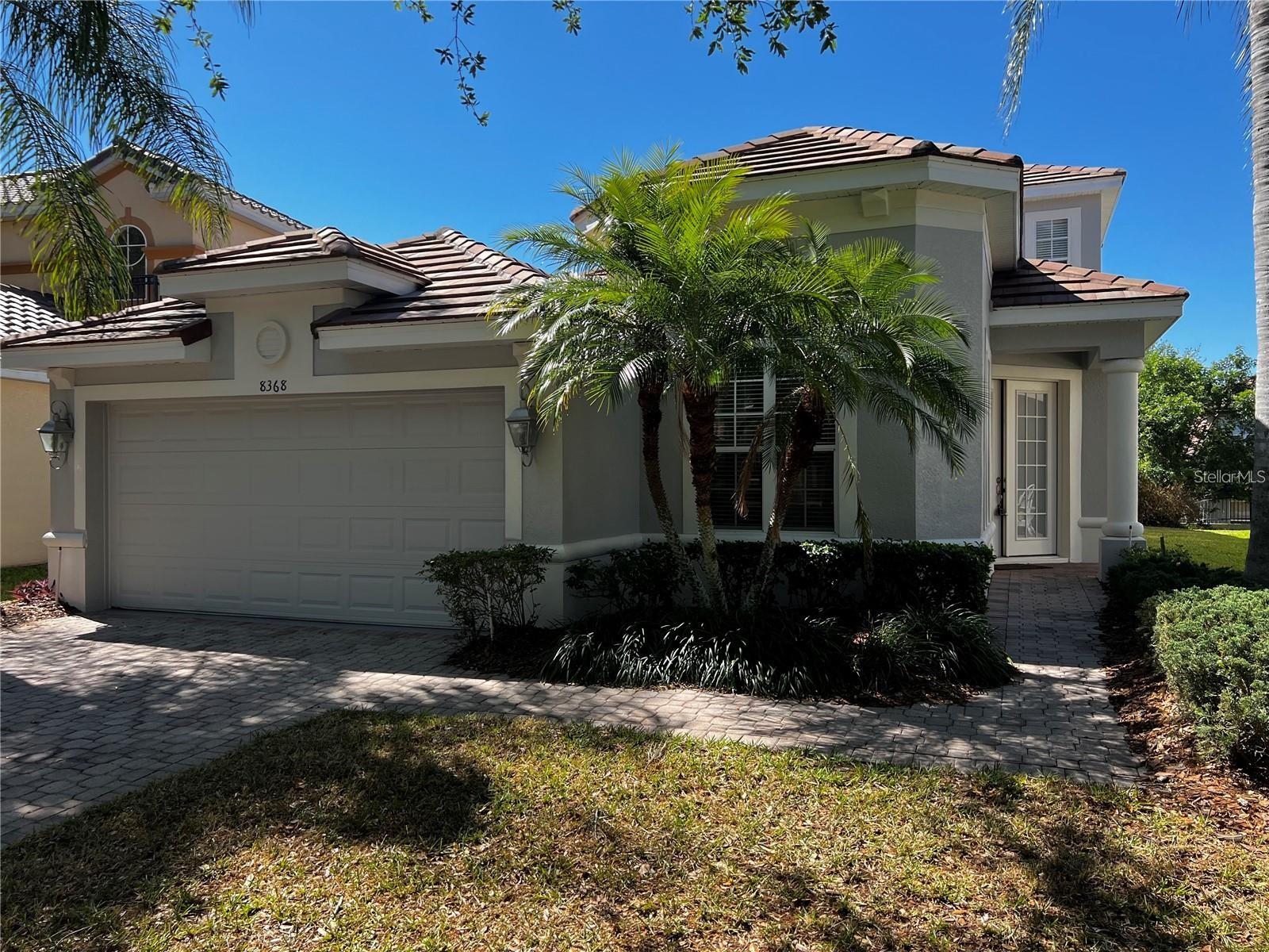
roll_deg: -0.1
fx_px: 953
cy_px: 476
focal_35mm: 26
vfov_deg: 53.1
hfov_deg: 67.3
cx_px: 634
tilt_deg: -0.2
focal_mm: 5.7
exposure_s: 1/1597
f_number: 1.5
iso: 50
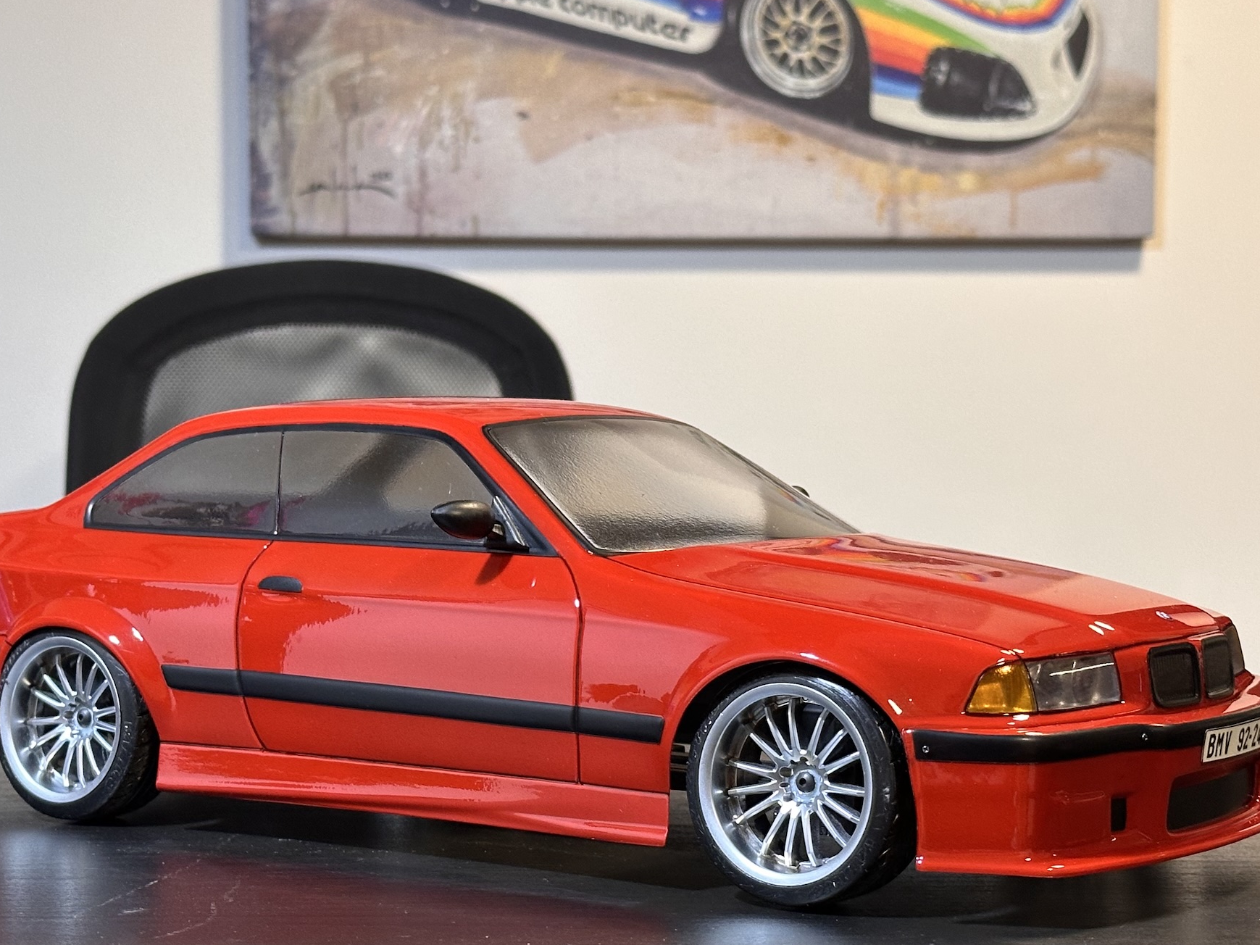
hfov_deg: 28.1
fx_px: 2511
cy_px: 544
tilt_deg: -3.5
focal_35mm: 69
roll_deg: -0.5
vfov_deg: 21.3
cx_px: 562
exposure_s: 1/33
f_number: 1.78
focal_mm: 6.86
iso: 200
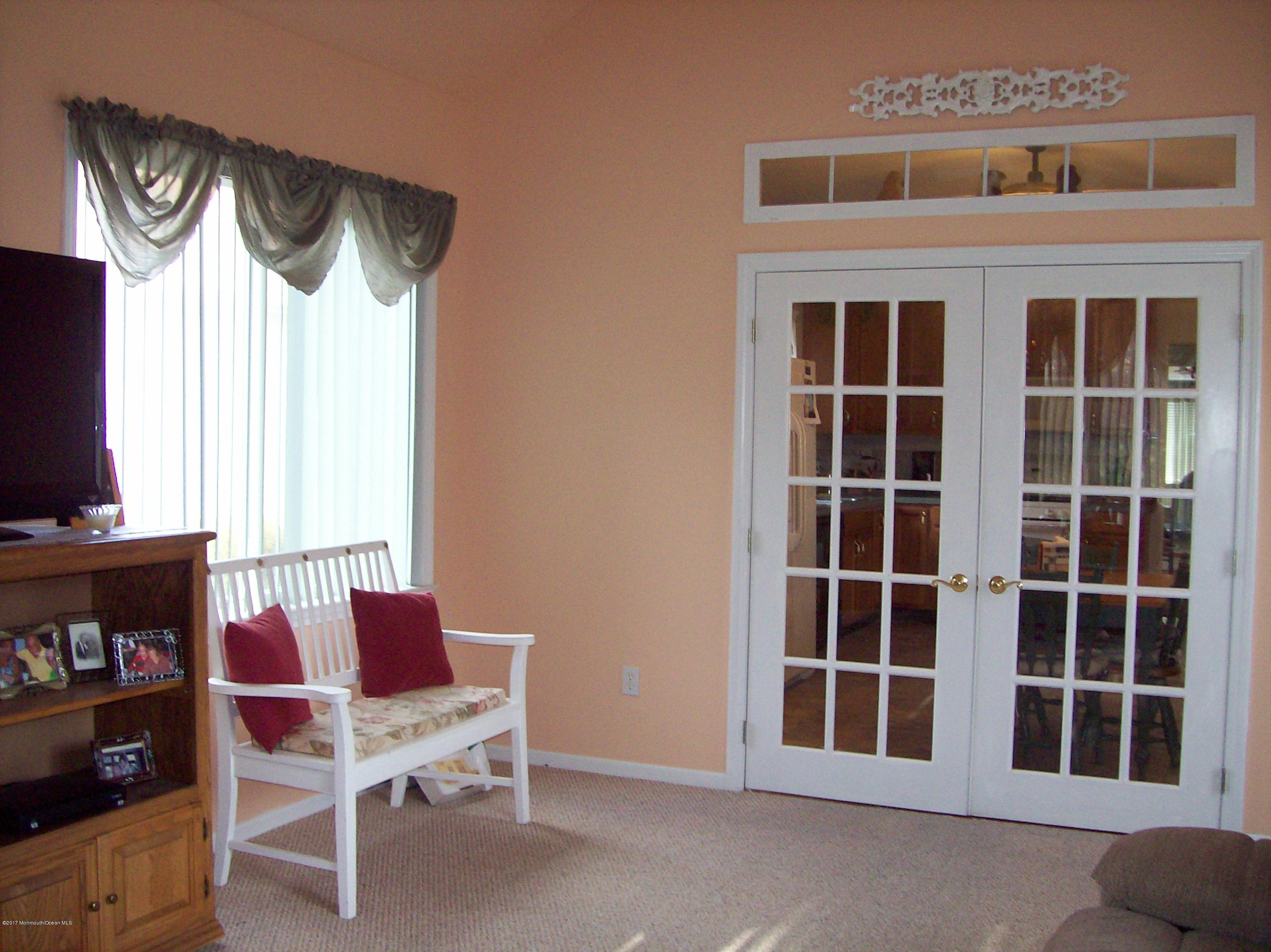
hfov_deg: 51.4
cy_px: 476
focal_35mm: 36
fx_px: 1321
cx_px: 636
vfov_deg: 39.6
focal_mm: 6
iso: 140
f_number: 2.7
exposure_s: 1/45.3
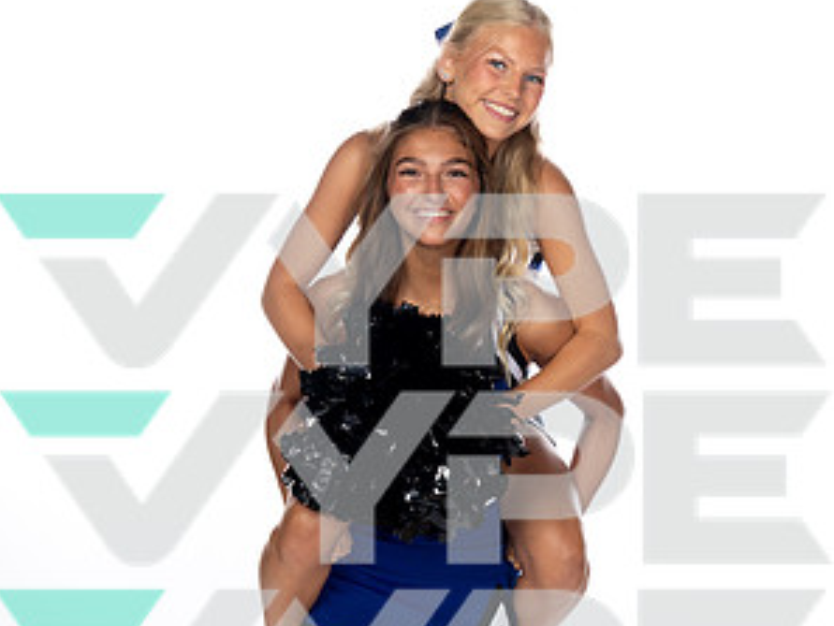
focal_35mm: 83
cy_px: 480
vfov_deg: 17.7
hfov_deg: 23.5
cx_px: 416
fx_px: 2001
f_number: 8
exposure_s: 1/250
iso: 640
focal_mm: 57
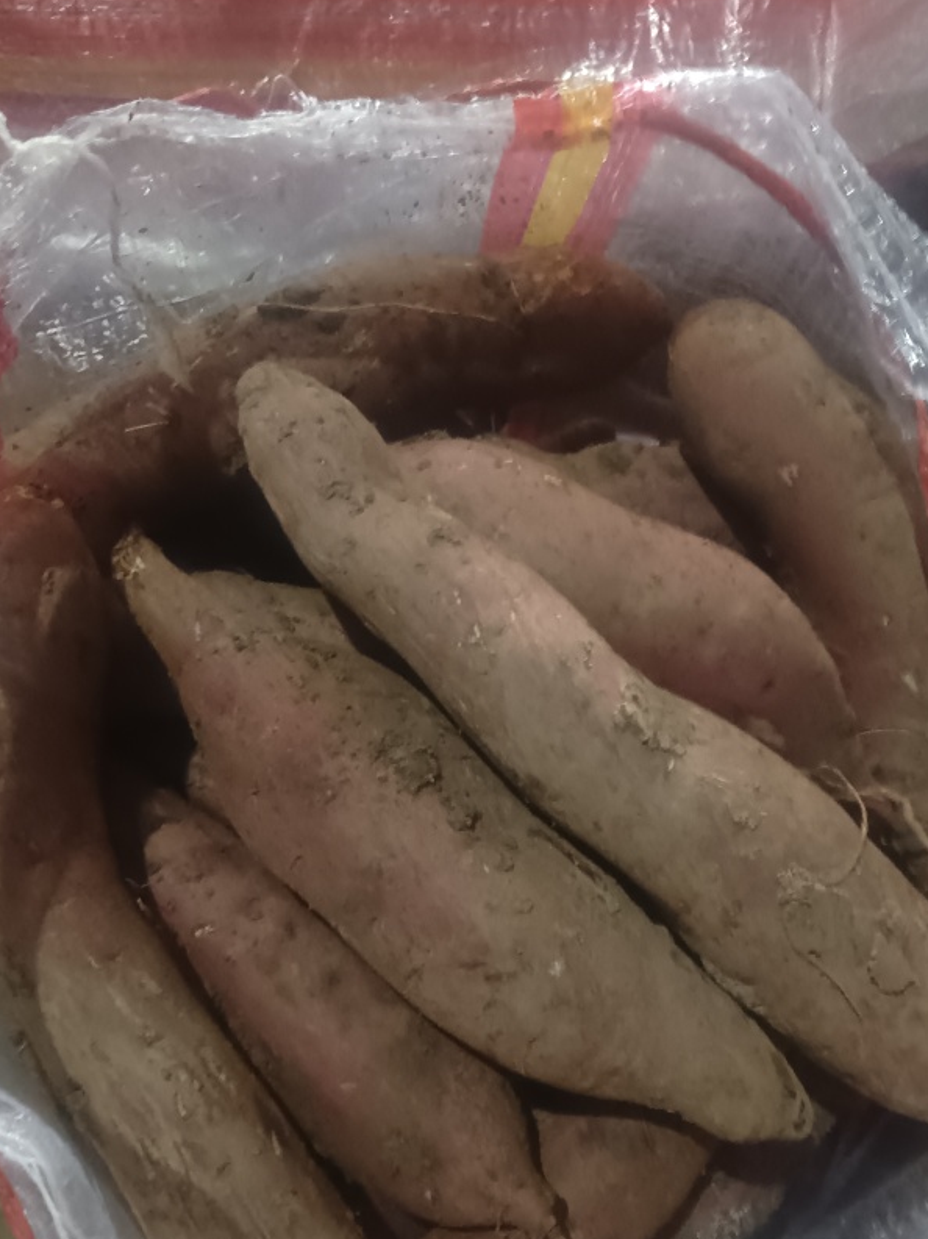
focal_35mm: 35
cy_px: 734
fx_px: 1252
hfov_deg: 40.7
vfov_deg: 52.3
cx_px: 487
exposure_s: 1/16.7
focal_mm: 4.05
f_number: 1.8
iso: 4309
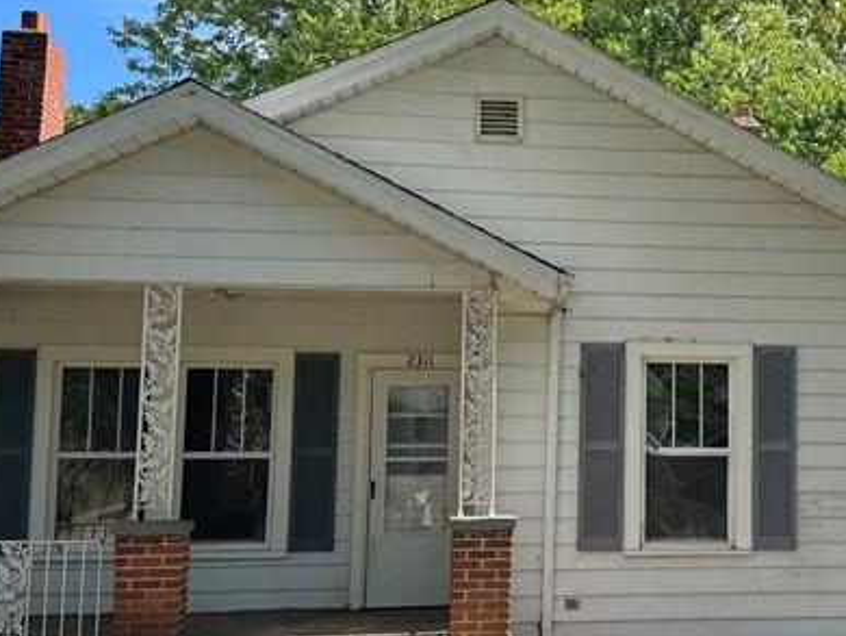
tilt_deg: +7.0
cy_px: 291
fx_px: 1541
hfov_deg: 29.8
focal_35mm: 63
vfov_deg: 23.3
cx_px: 714
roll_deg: +0.0
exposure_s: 1/1678
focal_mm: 6.76
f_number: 1.78
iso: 80
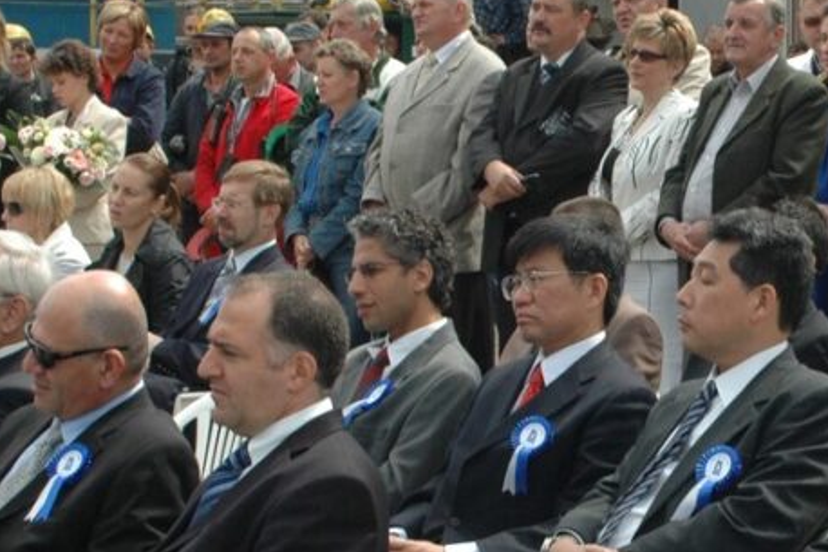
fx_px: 3081
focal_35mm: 134
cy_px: 388
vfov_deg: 10.2
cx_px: 660
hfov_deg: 15.2
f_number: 11
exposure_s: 1/200
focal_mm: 40
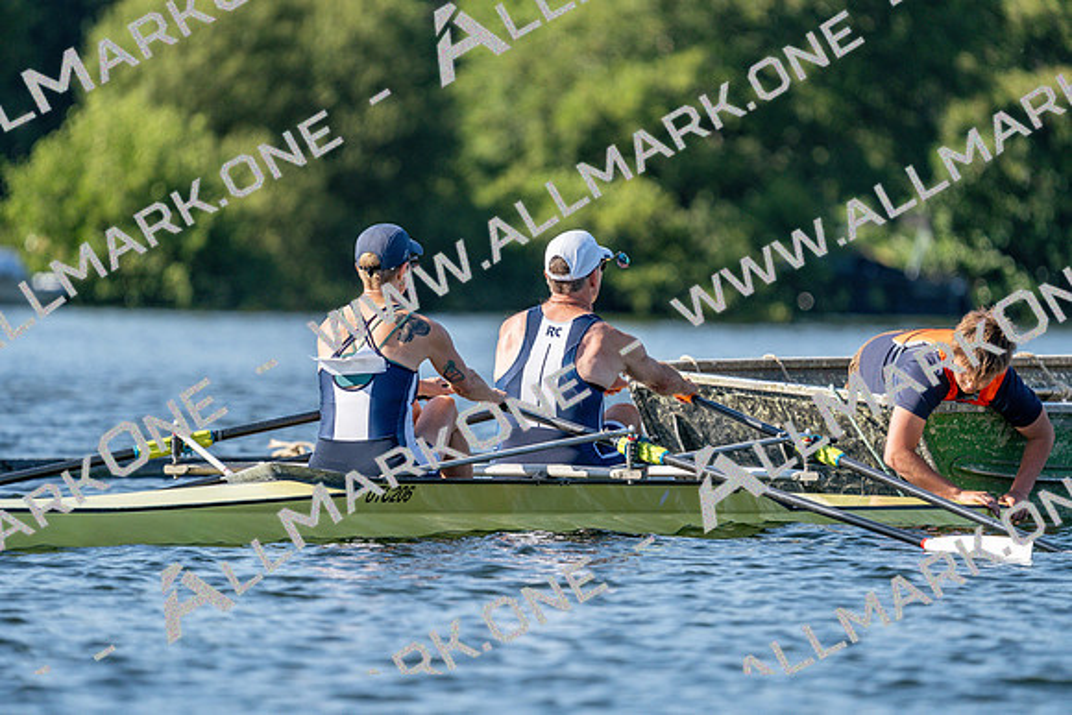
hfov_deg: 4.5
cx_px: 536
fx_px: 13790
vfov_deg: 3.0
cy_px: 358
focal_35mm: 463
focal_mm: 463
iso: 400
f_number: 6.3
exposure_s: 1/1600
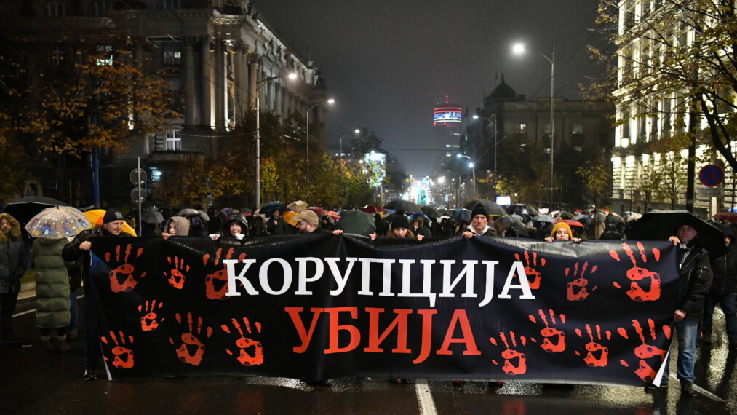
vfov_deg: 32.8
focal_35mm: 36
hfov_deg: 55.3
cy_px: 229
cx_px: 367
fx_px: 704
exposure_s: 1/125
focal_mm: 34
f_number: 2.8
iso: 6400
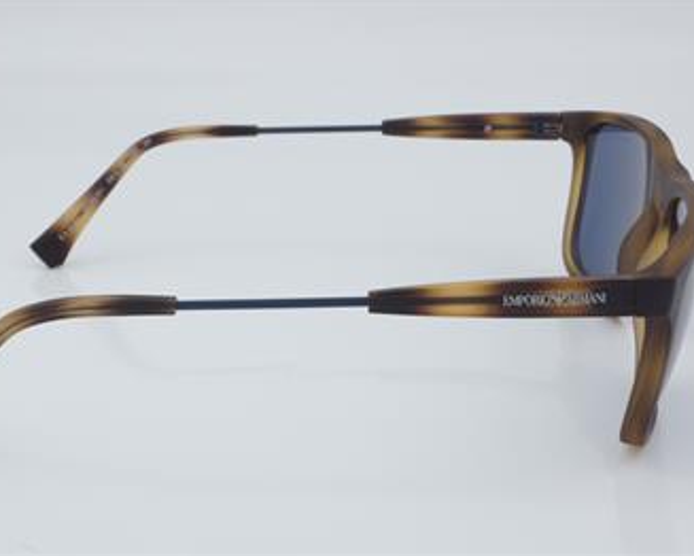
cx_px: 297
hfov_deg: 22.2
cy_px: 276
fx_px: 1767
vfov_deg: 17.9
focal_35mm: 86
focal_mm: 50
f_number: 32
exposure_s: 1/4
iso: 100
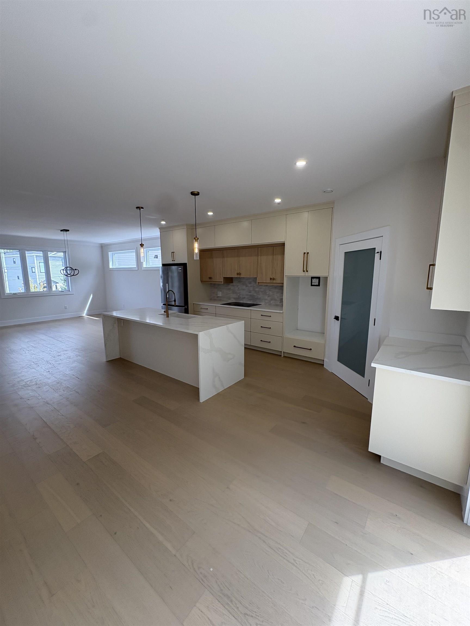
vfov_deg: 102.1
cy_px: 313
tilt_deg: -8.2
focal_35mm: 14
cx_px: 235
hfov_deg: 85.7
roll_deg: +0.5
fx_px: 253
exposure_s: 1/181
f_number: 2.2
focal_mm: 2.22
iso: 64
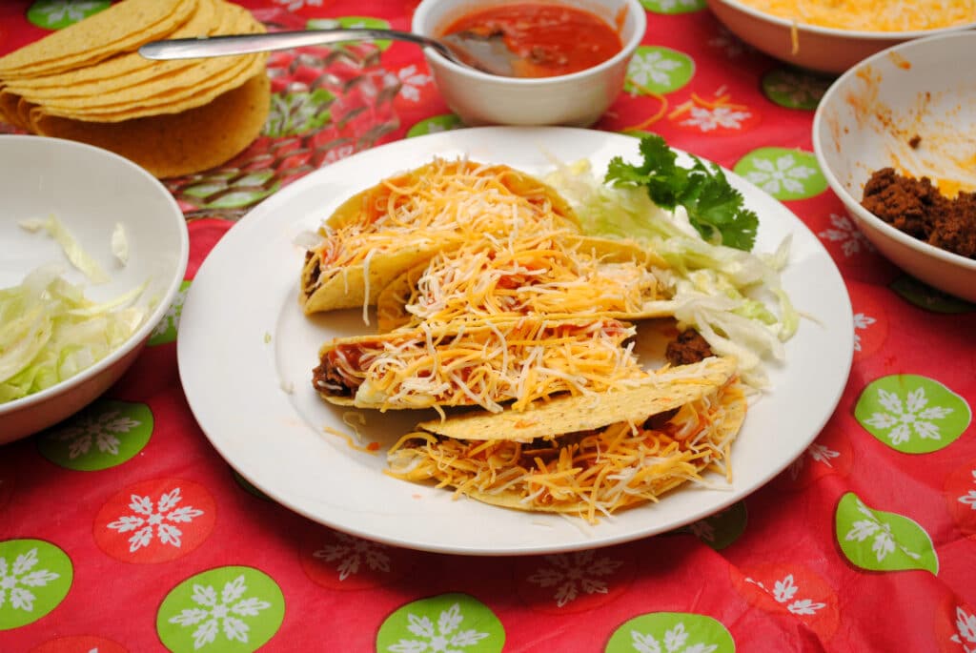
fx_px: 1832
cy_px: 326
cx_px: 488
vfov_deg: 20.2
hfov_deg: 29.8
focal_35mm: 68
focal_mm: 45
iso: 200
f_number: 5.3
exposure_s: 1/60
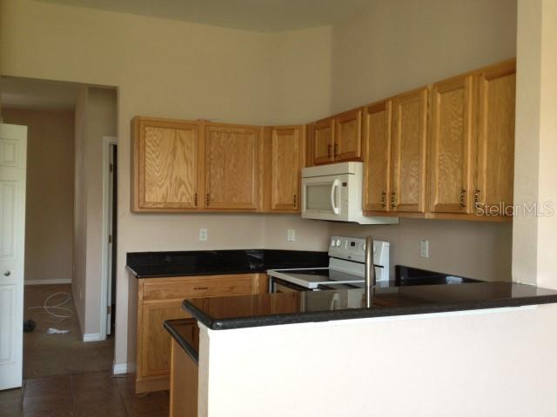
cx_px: 278
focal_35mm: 35
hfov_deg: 52.6
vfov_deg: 40.7
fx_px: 563
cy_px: 208
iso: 80
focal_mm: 4.28
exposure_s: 1/25
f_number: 2.4
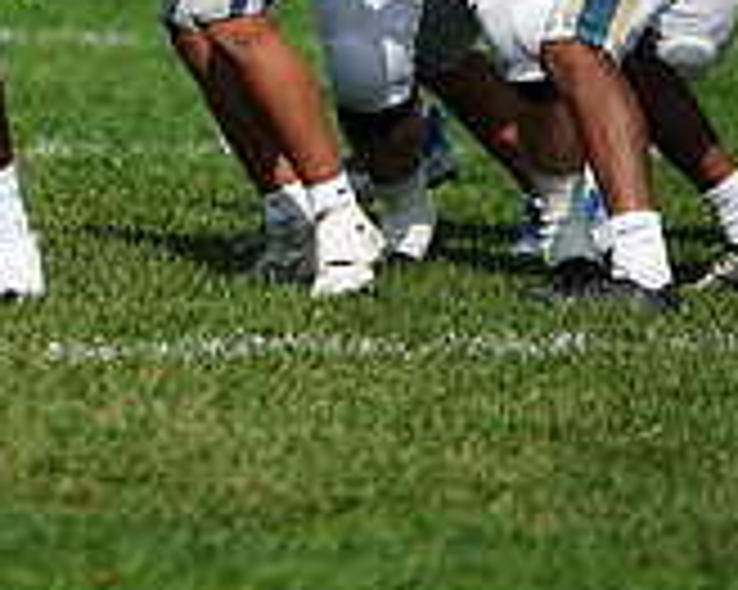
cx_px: -302
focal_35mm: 869
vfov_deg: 1.8
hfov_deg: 2.2
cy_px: -164
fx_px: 18969
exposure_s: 1/8000
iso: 400
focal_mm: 261
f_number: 2.8
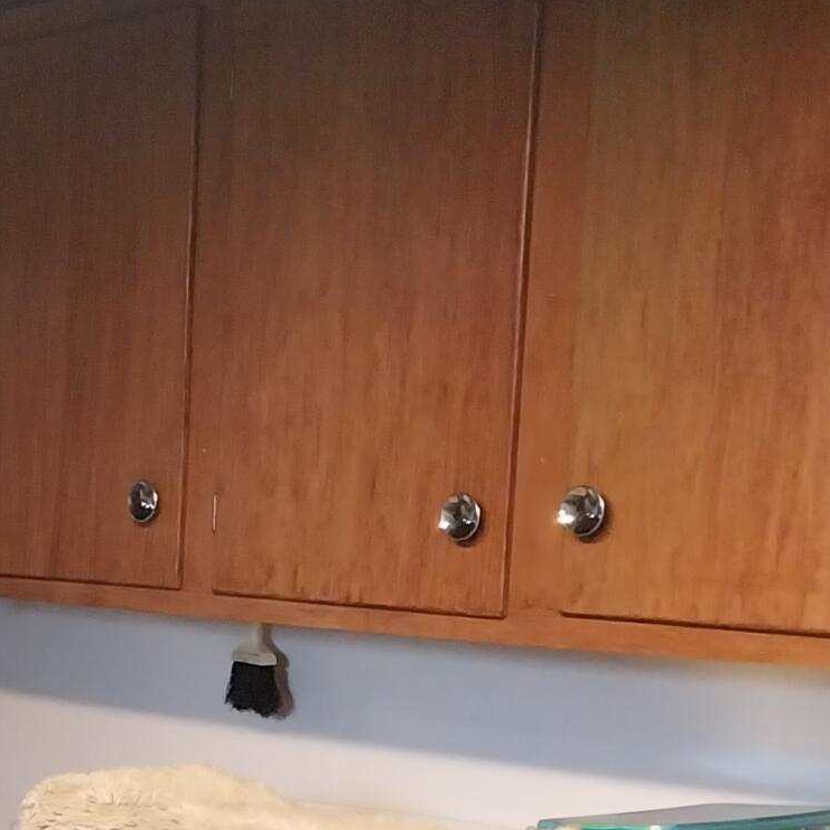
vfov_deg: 18.4
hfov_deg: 15.1
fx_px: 2523
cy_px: 729
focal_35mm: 93
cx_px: -831
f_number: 1.8
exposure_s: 1/40
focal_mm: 4
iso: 320
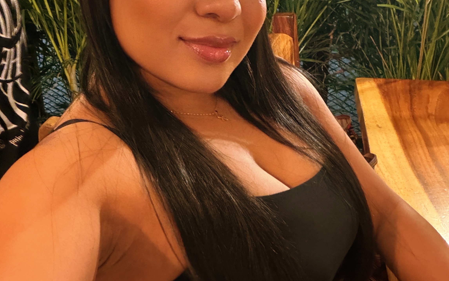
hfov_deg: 46.2
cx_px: 227
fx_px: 526
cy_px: 87
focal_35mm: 43
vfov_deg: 29.6
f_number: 1.9
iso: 800
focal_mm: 2.71
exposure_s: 1/15
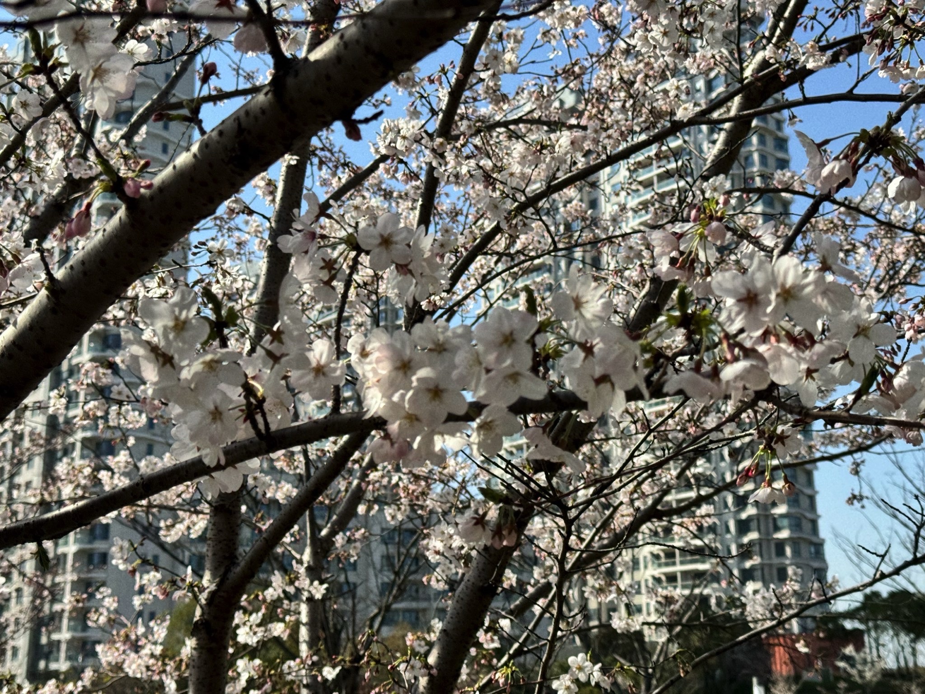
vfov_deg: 30.3
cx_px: 462
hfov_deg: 39.7
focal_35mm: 48
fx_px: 1283
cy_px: 347
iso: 64
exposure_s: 1/3610
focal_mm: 6.76
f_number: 1.78
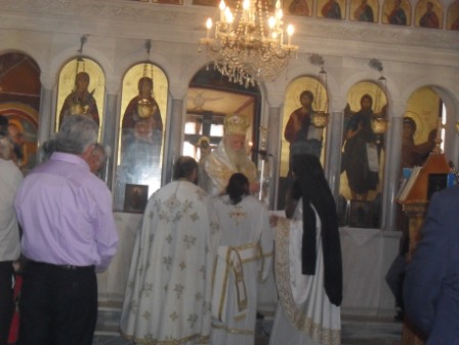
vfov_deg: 25.7
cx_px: 230
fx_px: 756
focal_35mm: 57
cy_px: 172
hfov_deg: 33.8
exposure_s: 1/60
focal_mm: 10.1
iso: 400
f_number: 4.3
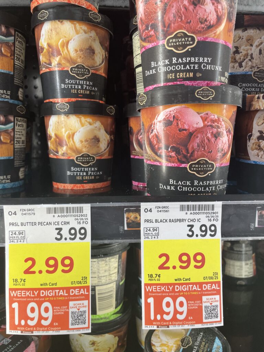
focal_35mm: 26
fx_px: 264
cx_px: 132
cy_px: 176
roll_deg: +0.8
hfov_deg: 53.1
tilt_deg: -8.2
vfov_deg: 67.3
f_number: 1.6
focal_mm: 4.2
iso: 64
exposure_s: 1/60
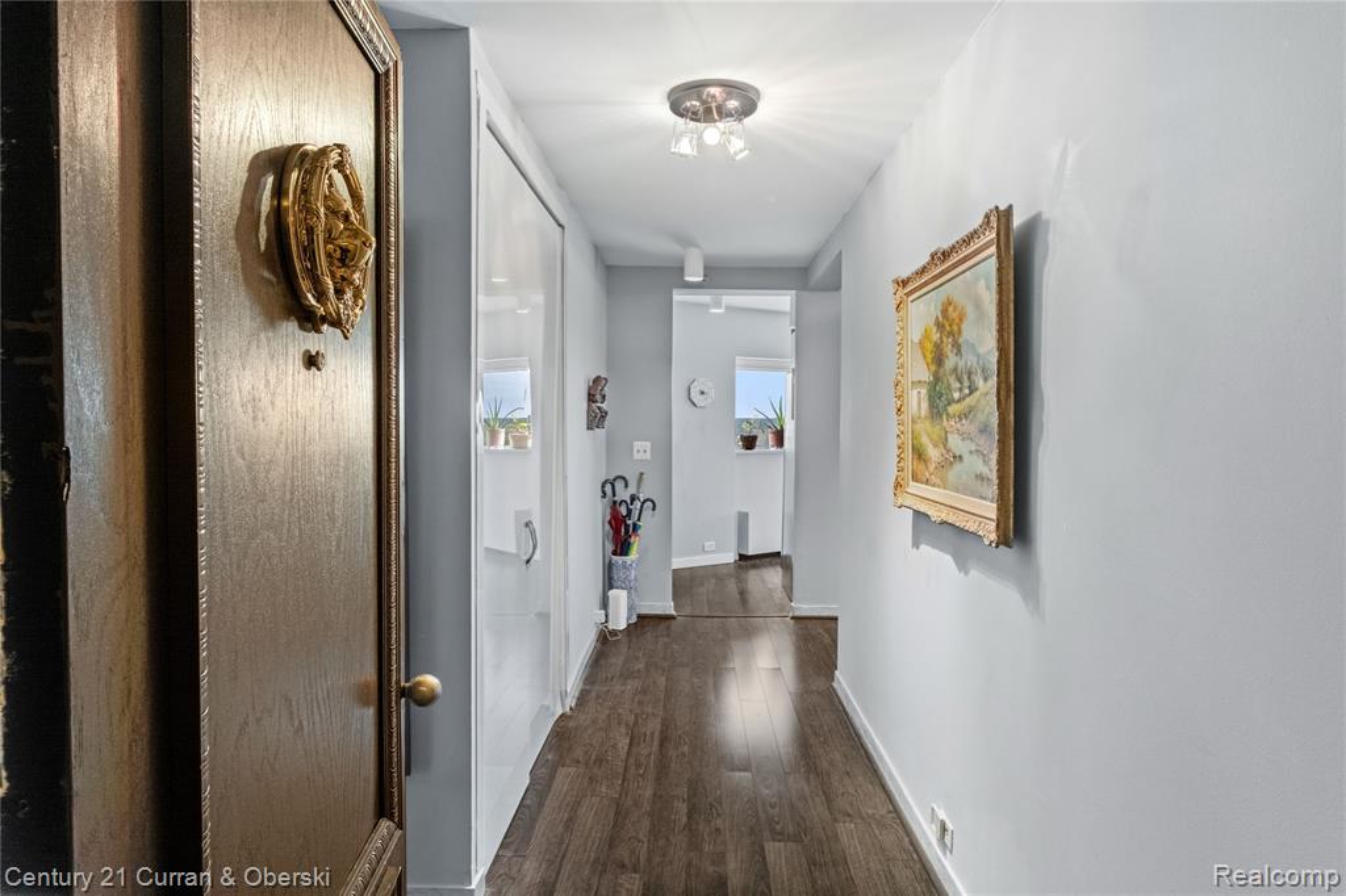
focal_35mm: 21
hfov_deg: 81.2
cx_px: 673
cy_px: 448
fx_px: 785
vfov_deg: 59.5
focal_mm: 13.7
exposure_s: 1/2
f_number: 8
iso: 500
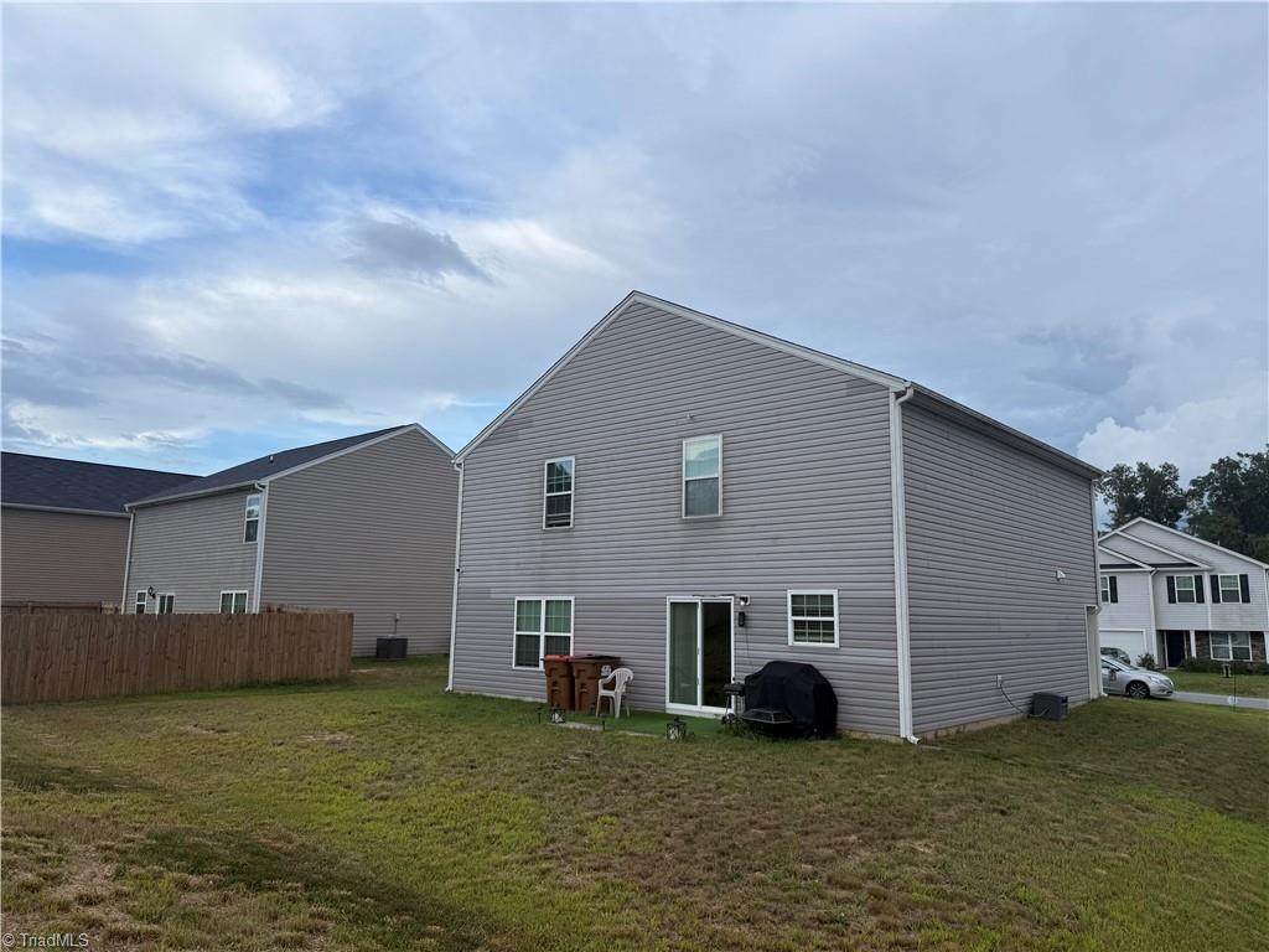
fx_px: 880
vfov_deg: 56.8
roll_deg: -1.0
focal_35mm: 24
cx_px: 634
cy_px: 476
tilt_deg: +8.3
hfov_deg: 71.6
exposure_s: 1/1230
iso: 80
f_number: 1.78
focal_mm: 6.76
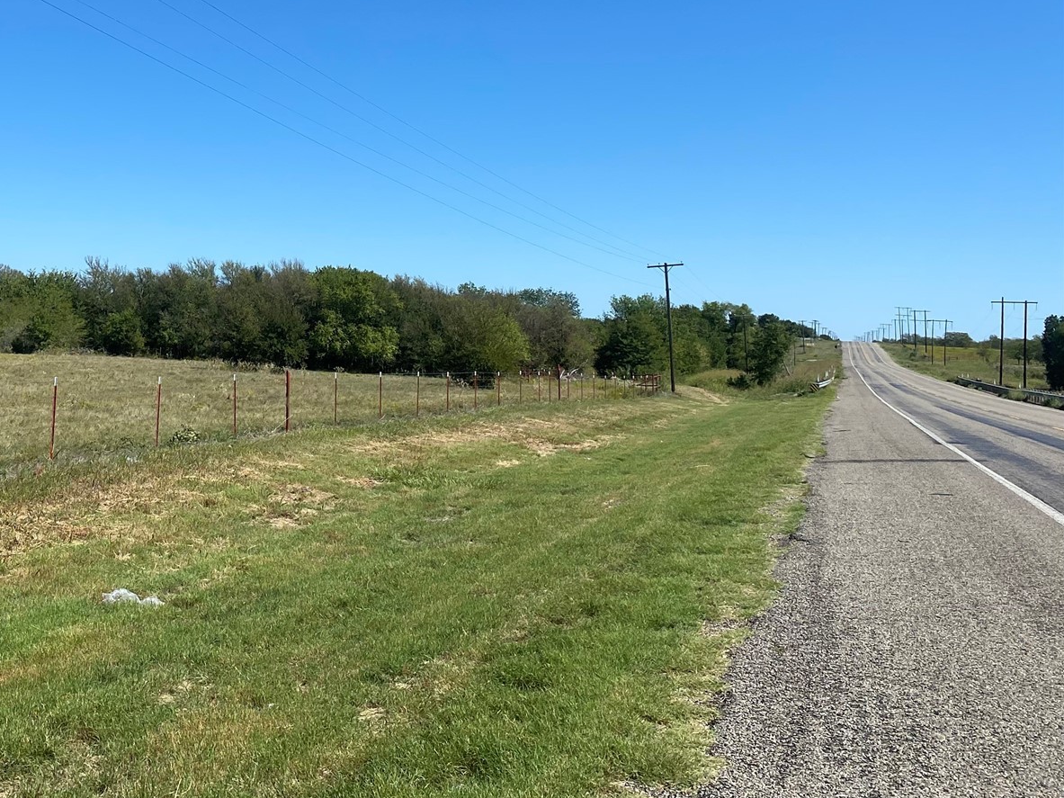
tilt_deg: +7.8
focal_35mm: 45
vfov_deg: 31.1
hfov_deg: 39.6
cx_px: 144
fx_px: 1383
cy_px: 125
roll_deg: -2.8
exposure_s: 1/3497
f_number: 1.8
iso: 32
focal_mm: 4.25
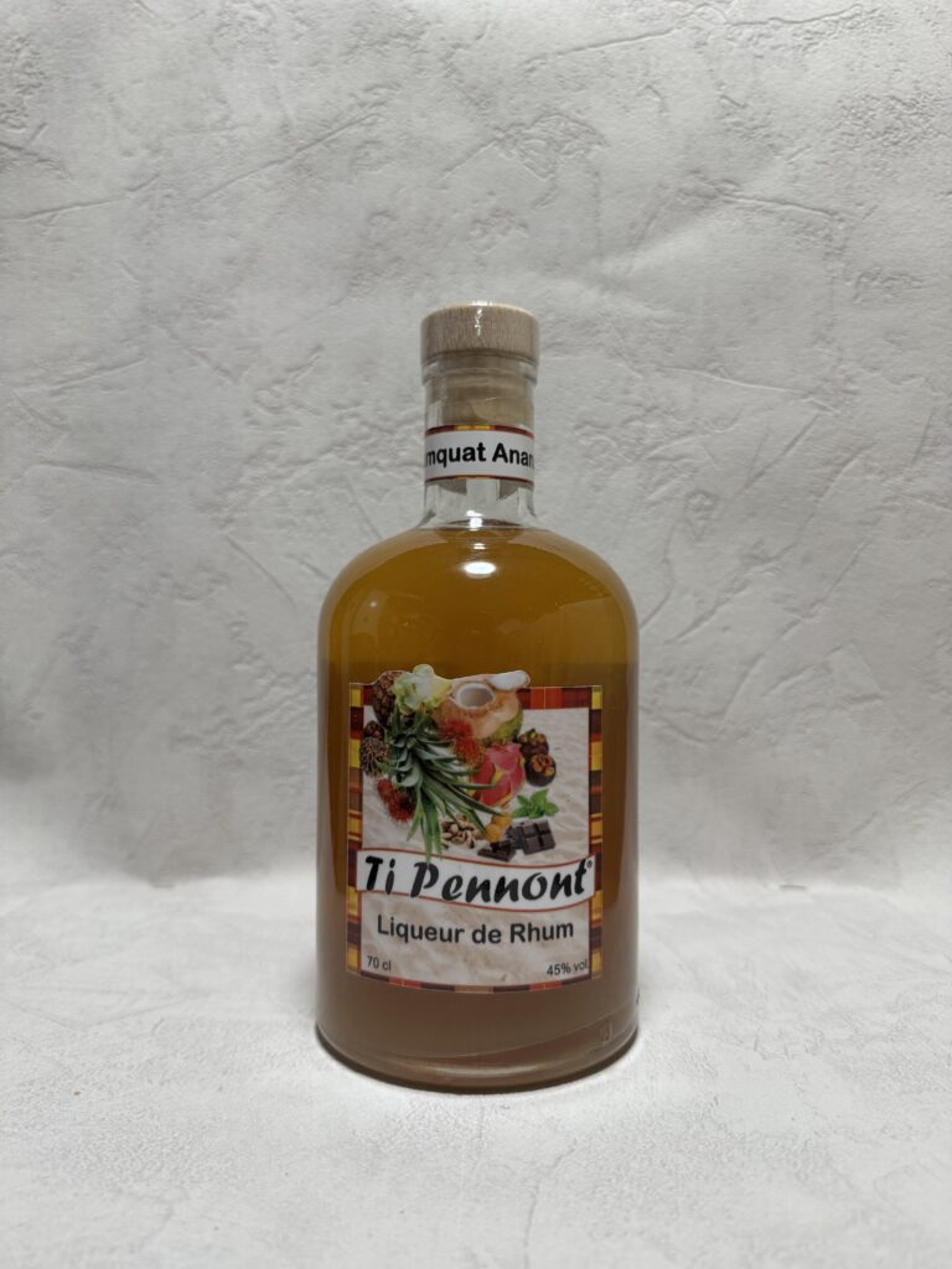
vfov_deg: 71.6
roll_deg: -0.1
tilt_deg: -0.9
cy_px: 634
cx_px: 476
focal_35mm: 24
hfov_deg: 56.8
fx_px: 880
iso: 160
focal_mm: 6.76
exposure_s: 1/100
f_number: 1.78
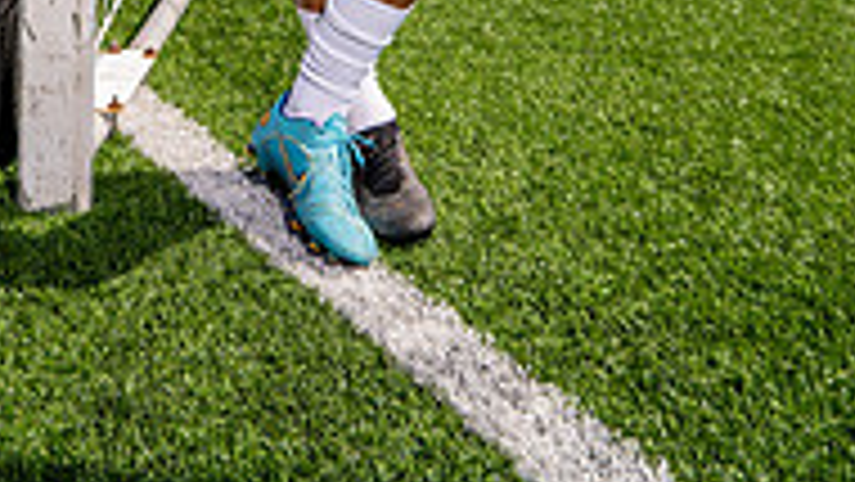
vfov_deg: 15.2
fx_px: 1406
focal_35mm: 62
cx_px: 252
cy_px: -514
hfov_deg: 33.4
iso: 100
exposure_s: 1/1000
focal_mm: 25
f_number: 4.5
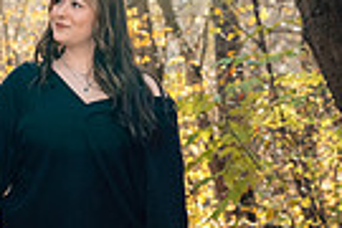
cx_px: -68
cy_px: 194
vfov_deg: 5.0
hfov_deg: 7.5
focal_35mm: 274
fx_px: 2603
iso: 400
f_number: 4
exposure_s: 1/160
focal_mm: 64
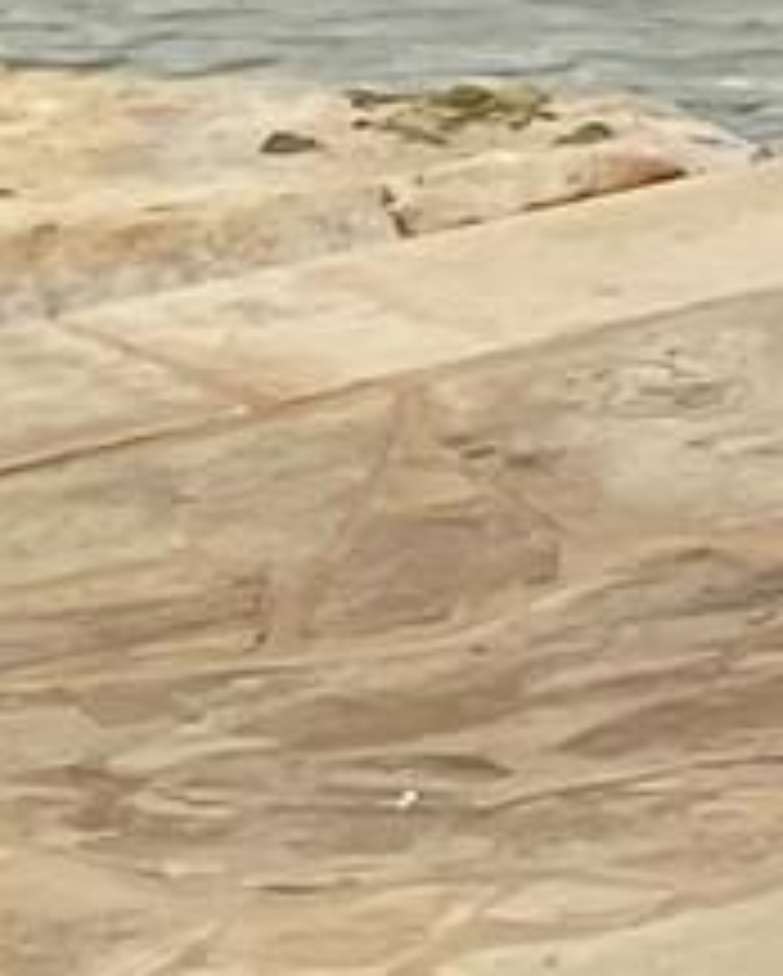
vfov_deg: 7.3
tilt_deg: +0.6
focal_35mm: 239
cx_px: 3555
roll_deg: -1.9
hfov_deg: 5.4
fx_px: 6913
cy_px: -1754
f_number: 1.6
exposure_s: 1/5291
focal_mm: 4.2
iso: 32
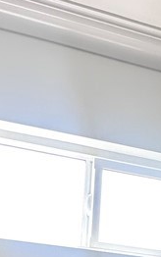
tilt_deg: -10.8
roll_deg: -4.7
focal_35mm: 58
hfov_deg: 22.4
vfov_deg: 24.5
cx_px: 93
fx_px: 407
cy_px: 412
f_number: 2.2
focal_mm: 2.22
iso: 160
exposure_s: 1/99
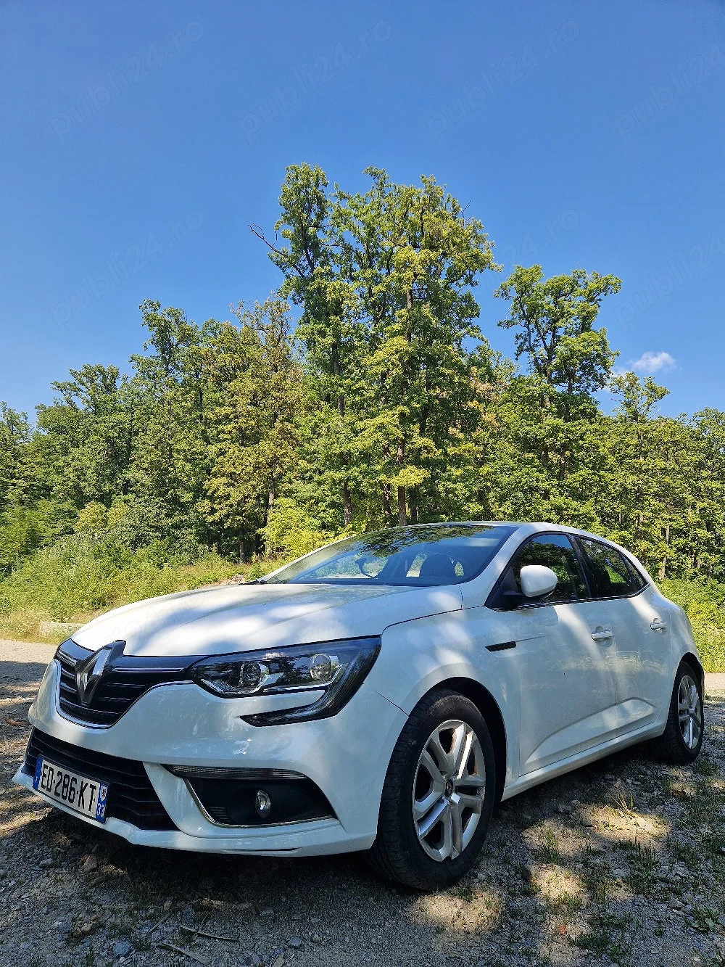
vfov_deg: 73.9
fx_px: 642
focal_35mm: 23
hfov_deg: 58.9
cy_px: 484
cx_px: 362
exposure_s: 1/909
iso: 50
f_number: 1.8
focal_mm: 5.4
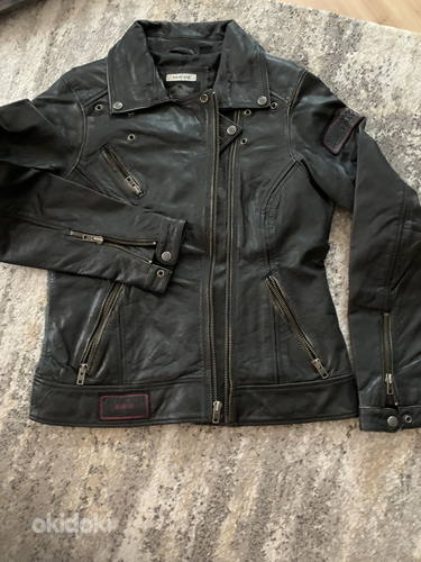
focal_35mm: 26
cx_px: 210
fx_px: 422
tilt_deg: -82.7
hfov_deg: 53.1
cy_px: 281
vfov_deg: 67.3
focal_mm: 4.25
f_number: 1.8
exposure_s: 1/20
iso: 640
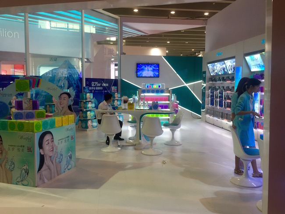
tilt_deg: -3.4
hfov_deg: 61.6
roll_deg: -0.8
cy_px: 107
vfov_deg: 48.3
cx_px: 142
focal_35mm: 29
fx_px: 239
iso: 40
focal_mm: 4.15
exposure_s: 1/50
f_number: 2.2
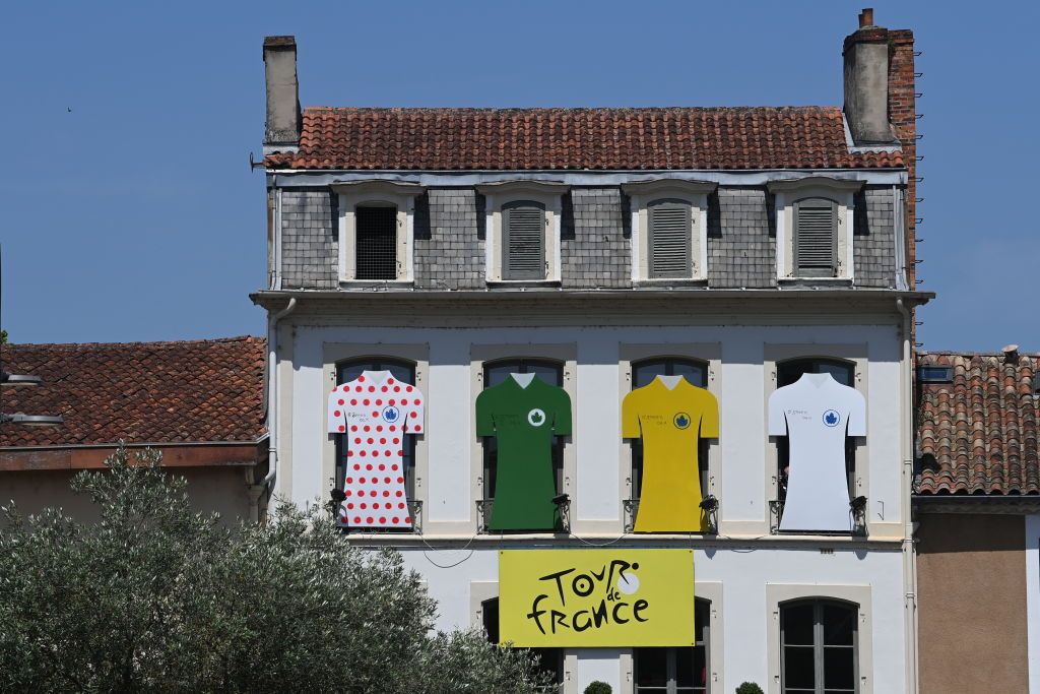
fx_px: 5345
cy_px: 347
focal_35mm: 185
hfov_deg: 11.1
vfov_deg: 7.4
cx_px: 520
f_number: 9
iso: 320
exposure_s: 1/1600
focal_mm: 185
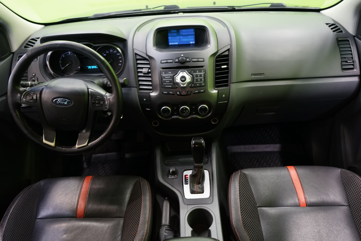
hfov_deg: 65.5
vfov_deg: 46.4
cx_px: 180
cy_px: 120
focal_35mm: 28
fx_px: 281
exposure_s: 1/20
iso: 1600
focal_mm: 28
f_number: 5
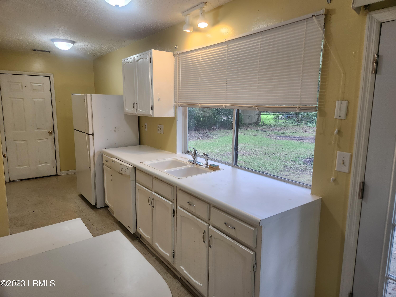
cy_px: 148
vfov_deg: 58.9
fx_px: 263
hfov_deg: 73.9
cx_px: 198
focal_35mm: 23
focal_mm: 5.4
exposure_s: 1/120
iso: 100
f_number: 1.8
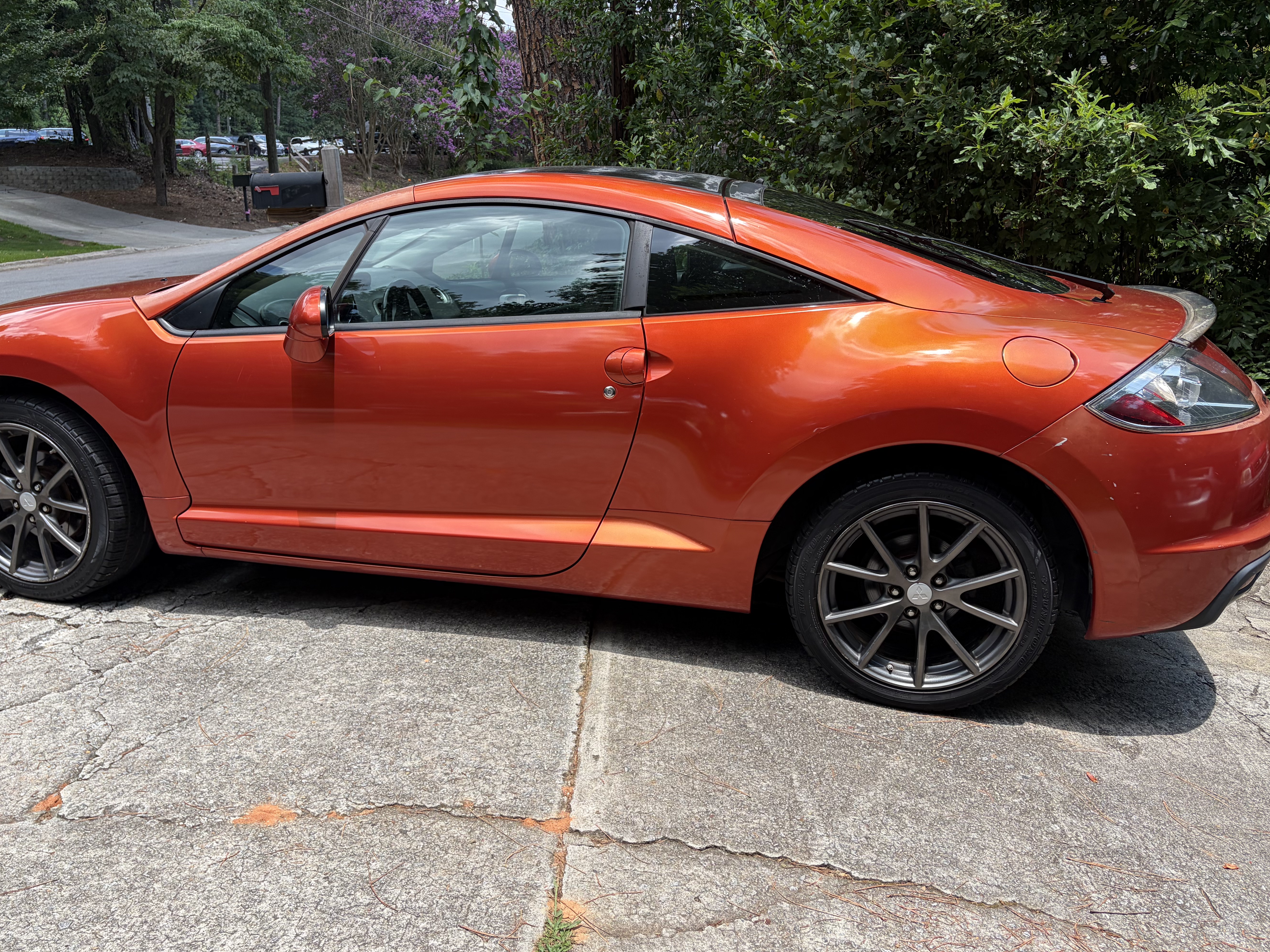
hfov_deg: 63.4
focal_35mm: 28
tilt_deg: -14.8
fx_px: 1027
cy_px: 471
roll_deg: +3.0
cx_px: 588
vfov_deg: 49.7
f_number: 1.6
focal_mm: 5.96
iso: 50
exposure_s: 1/861
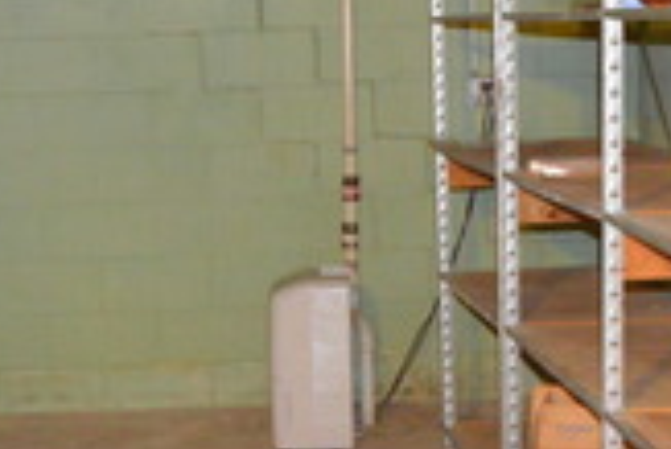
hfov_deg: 19.2
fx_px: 1977
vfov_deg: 12.9
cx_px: 198
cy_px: 297
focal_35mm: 106
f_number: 3.5
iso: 2500
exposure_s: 1/30
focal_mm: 18
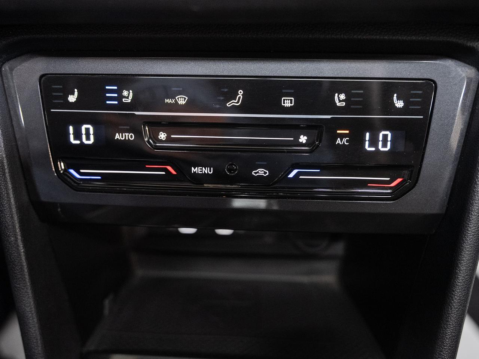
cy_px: 180
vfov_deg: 39.3
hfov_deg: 50.9
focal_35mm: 36
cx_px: 240
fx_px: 503
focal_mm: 33.6
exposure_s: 1/40
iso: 1000
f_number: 3.5
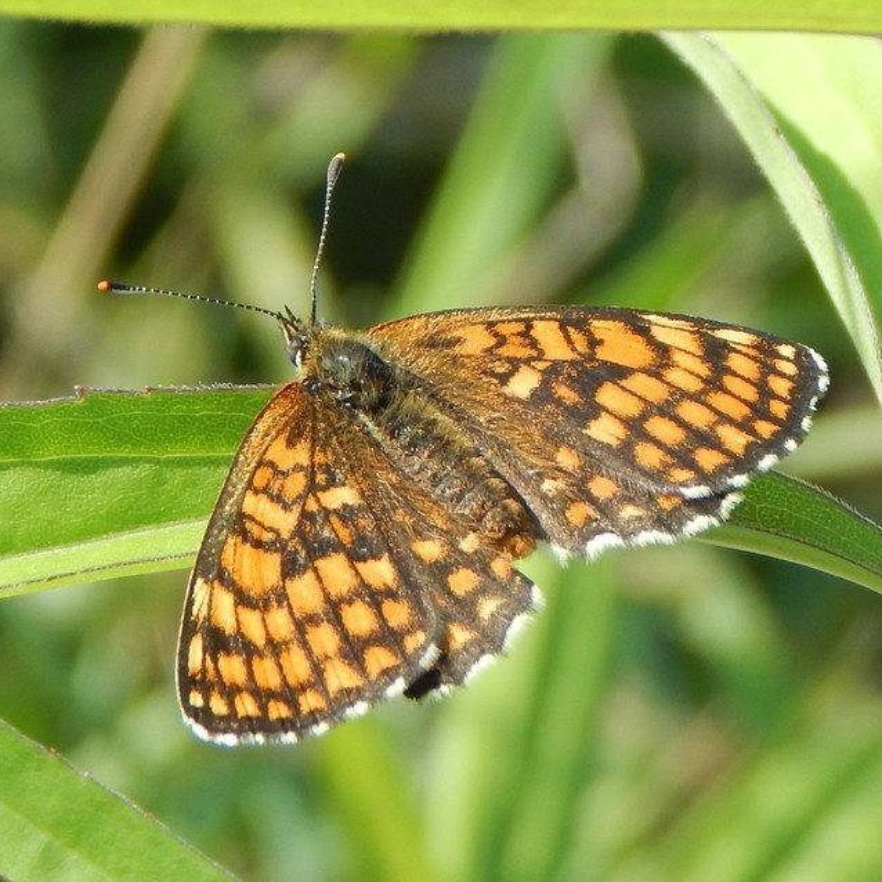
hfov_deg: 6.4
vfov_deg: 6.4
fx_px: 7899
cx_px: 462
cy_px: 441
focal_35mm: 274
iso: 125
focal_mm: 41.7
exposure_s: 1/200
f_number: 5.6
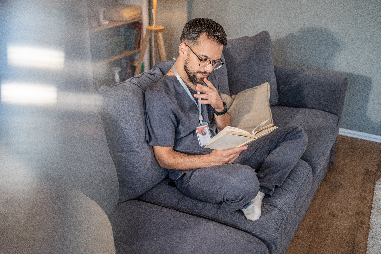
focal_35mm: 35
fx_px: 370
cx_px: 190
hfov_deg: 54.4
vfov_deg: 37.9
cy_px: 127
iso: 1250
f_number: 1.8
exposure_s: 1/1000
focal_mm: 35
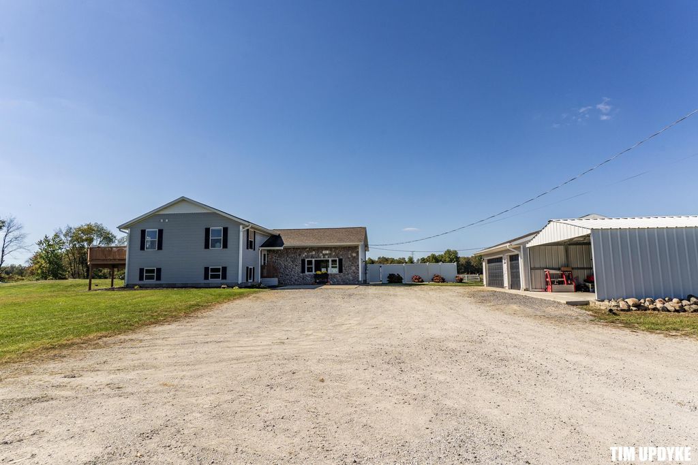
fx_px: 388
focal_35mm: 20
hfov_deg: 84.0
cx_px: 349
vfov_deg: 61.9
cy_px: 232
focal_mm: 20
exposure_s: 1/1250
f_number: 10
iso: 500
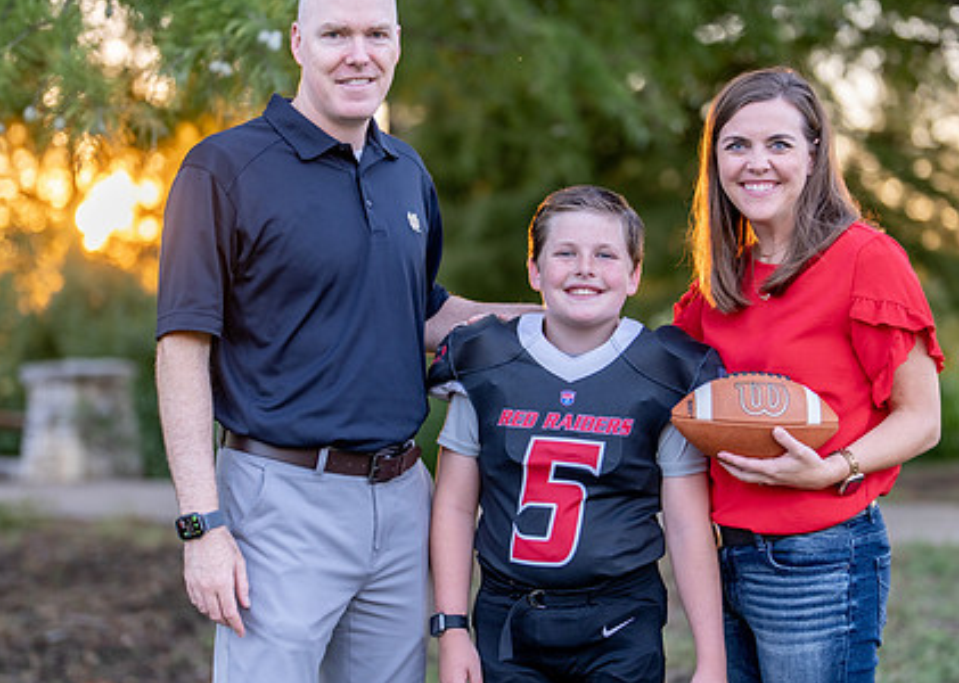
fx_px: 2177
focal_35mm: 80
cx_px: 538
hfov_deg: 24.8
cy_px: 315
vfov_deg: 17.8
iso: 100
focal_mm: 50
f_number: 1.2
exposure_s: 1/320
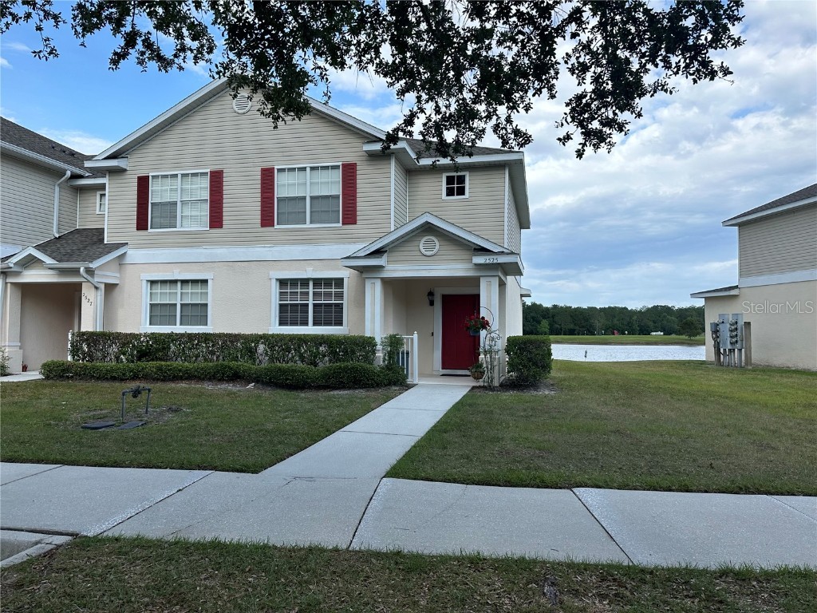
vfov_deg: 56.8
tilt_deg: +2.1
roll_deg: +0.1
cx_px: 408
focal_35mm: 24
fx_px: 566
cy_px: 306
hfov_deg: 71.6
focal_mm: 6.86
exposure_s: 1/2203
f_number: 1.78
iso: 80
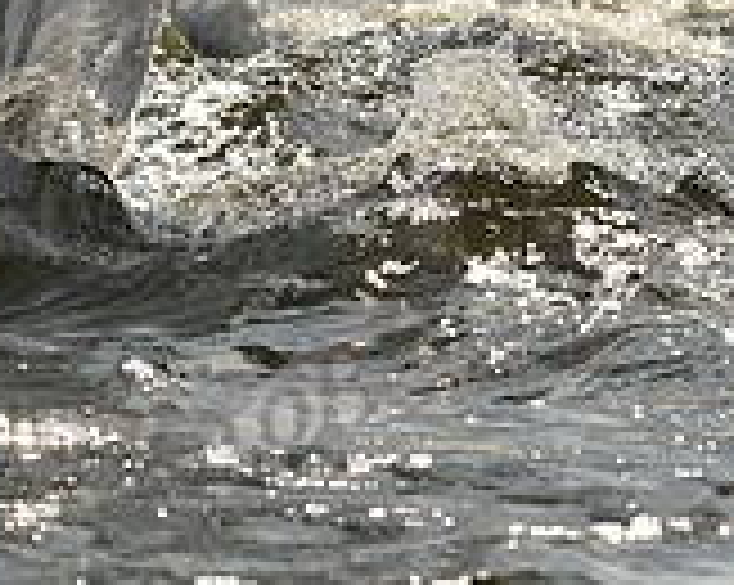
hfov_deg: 2.1
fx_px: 19571
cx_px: -203
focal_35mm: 902
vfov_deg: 1.7
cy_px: -232
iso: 250
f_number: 7.1
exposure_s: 1/2000
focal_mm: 270
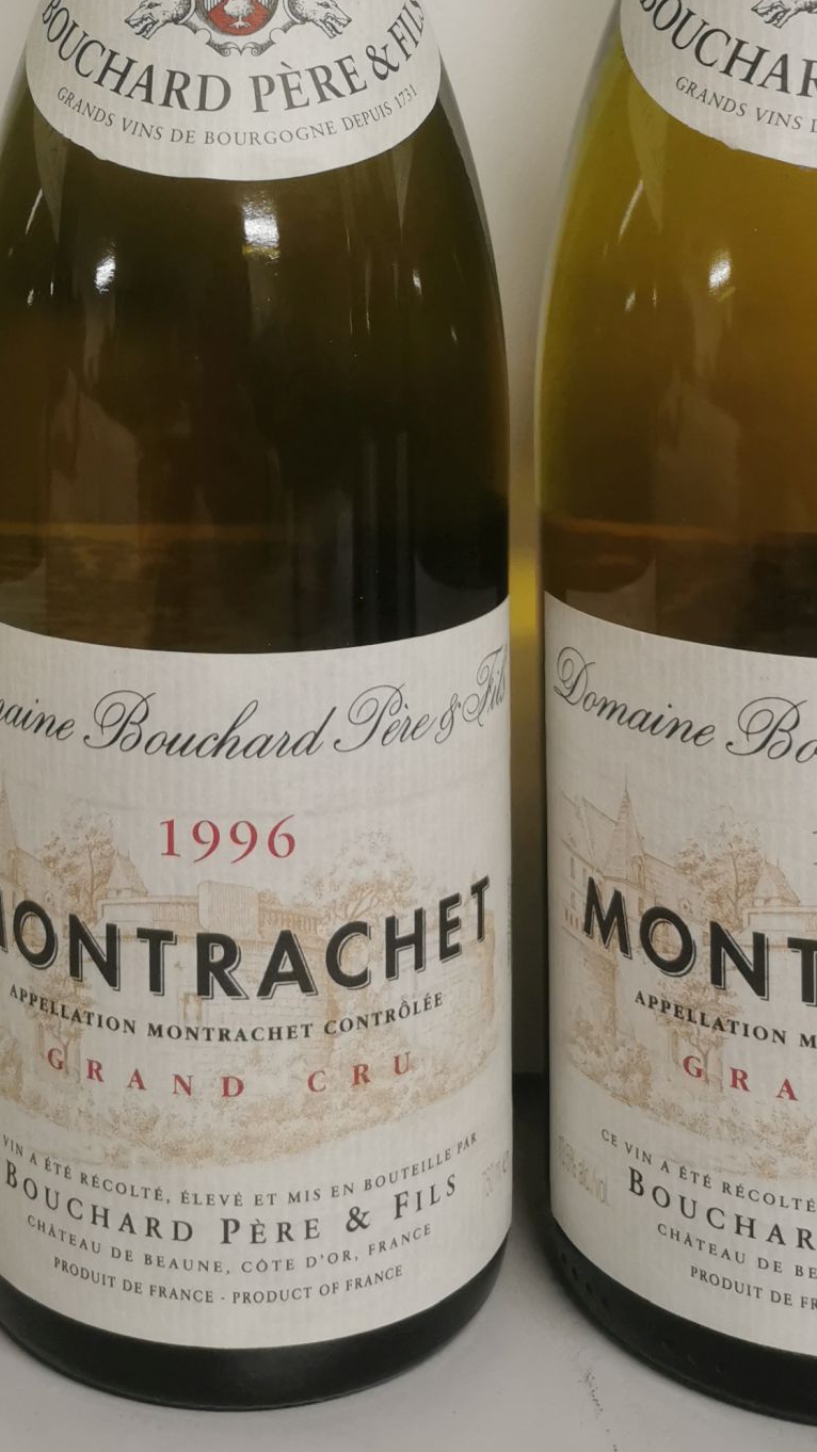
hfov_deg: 22.0
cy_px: 135
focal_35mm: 54
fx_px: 2080
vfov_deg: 36.1
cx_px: 214
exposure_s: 1/100
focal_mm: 5.58
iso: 125
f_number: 1.8
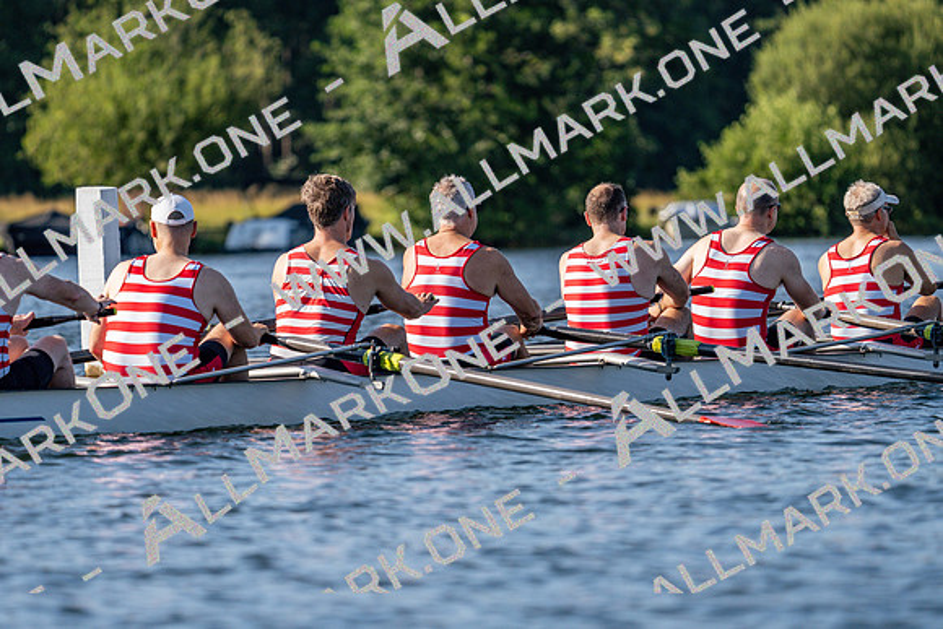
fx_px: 9248
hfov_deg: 5.8
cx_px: 472
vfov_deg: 3.9
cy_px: 314
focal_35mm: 353
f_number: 6.3
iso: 320
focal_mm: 353
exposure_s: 1/1600
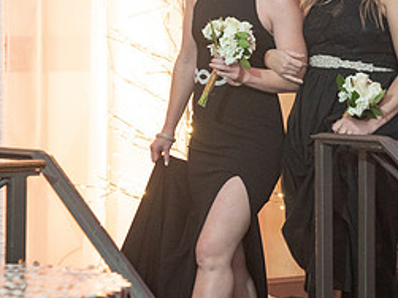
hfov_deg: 12.1
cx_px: 349
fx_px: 1873
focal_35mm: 163
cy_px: 49
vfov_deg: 9.1
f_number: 4
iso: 4000
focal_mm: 70
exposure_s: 1/100
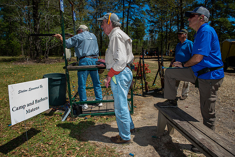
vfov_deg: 53.1
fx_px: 157
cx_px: 118
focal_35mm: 24
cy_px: 78
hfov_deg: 73.8
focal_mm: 24
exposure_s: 1/250
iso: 50
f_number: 5.6
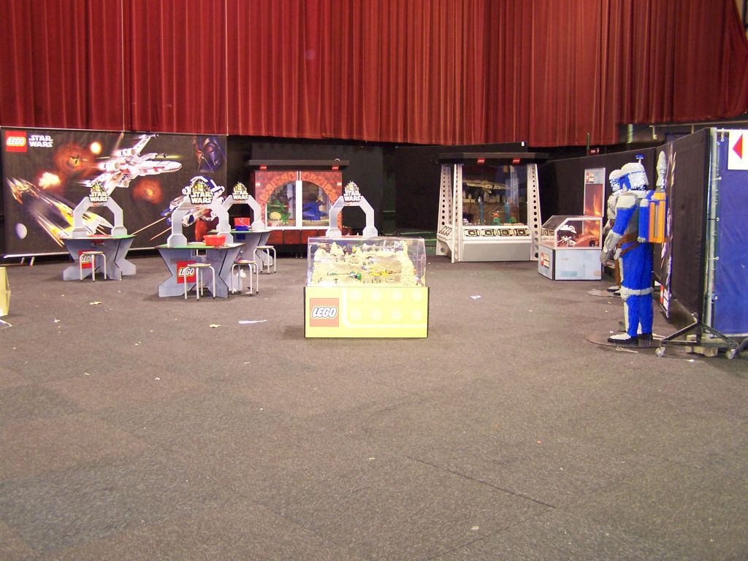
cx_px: 374
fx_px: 821
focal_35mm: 38
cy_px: 280
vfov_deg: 37.7
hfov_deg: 49.0
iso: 140
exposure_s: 1/3
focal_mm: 6.3
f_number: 2.8
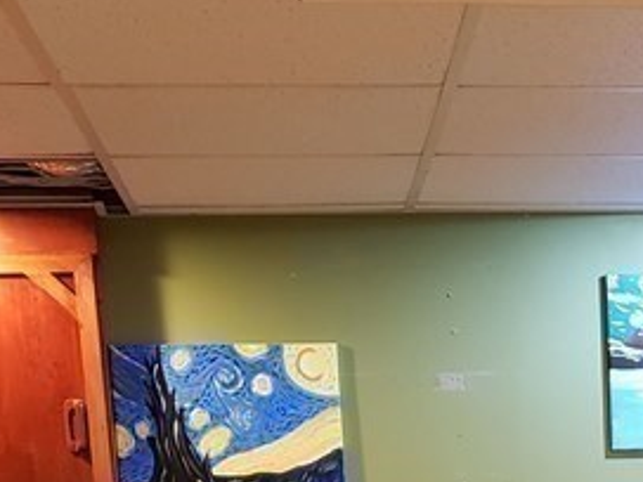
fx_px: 1820
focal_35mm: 98
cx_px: 719
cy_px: 794
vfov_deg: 13.8
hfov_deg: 19.2
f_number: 1.5
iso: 250
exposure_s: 1/20
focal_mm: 4.3
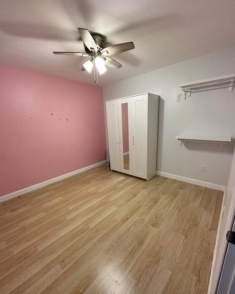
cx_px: 118
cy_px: 158
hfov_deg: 84.0
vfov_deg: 96.6
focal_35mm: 15
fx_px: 130
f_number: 2.2
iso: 250
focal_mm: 2.22
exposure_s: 1/120
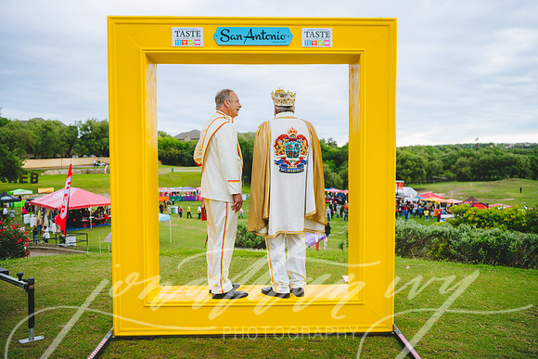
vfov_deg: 38.9
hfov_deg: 55.8
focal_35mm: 34
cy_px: 180
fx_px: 508
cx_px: 269
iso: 64
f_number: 2.8
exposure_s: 1/200
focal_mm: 34
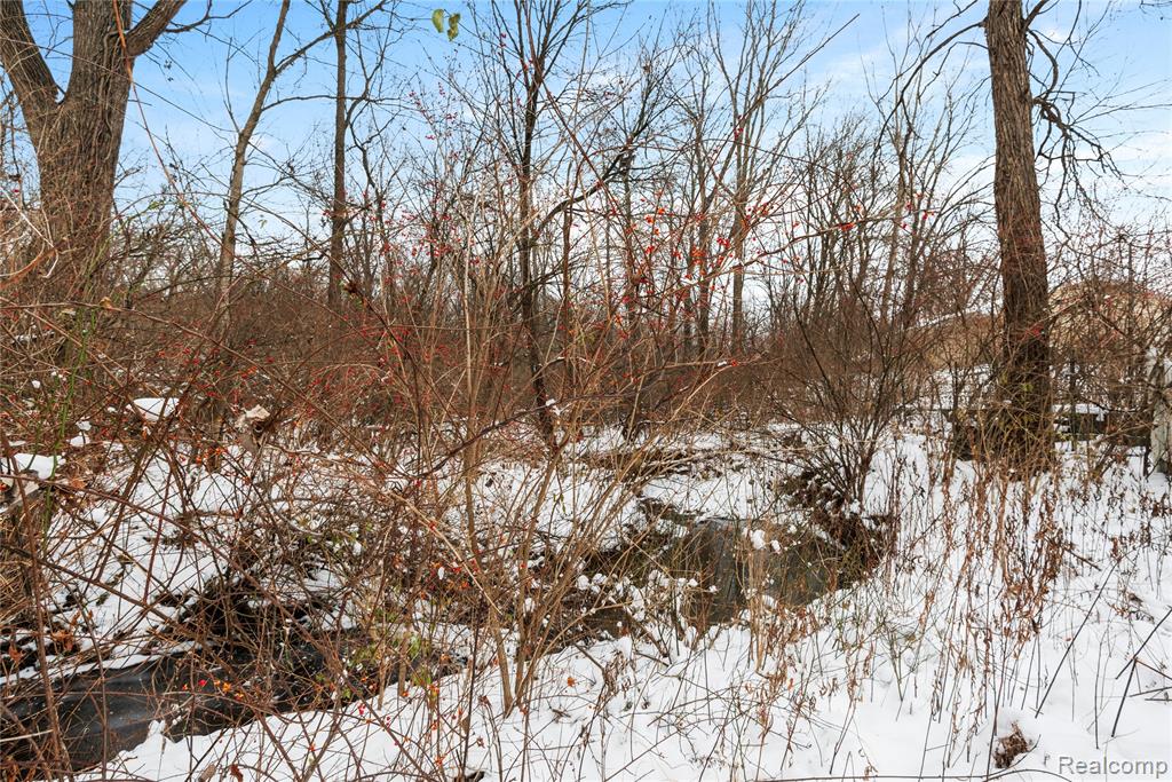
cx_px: 586
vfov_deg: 73.8
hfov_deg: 96.7
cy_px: 391
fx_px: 521
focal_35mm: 16
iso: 250
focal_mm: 16
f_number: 9
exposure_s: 1/80
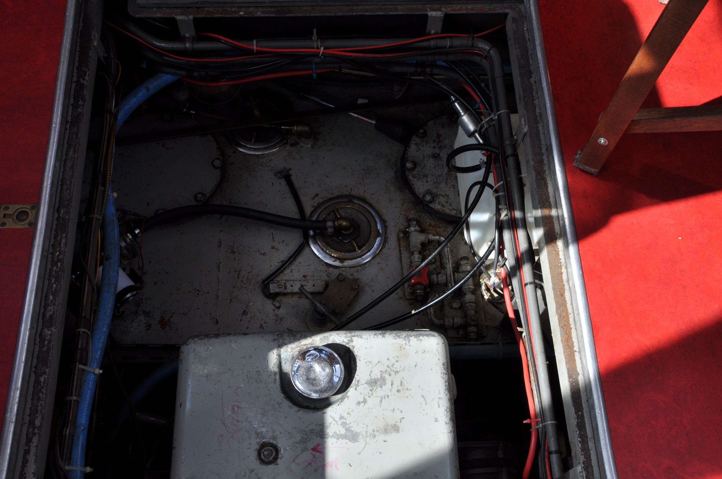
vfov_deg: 34.1
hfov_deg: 49.6
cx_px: 361
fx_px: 781
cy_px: 240
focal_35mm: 39
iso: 200
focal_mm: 26
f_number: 9
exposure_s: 1/80
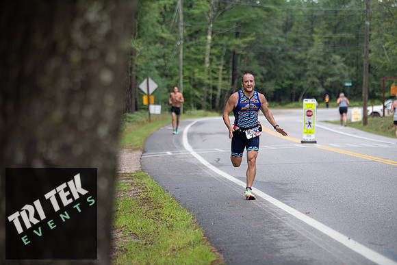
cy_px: 132
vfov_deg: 9.2
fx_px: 1654
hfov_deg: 13.7
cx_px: 198
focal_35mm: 150
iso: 250
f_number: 3.5
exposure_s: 1/400
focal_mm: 150
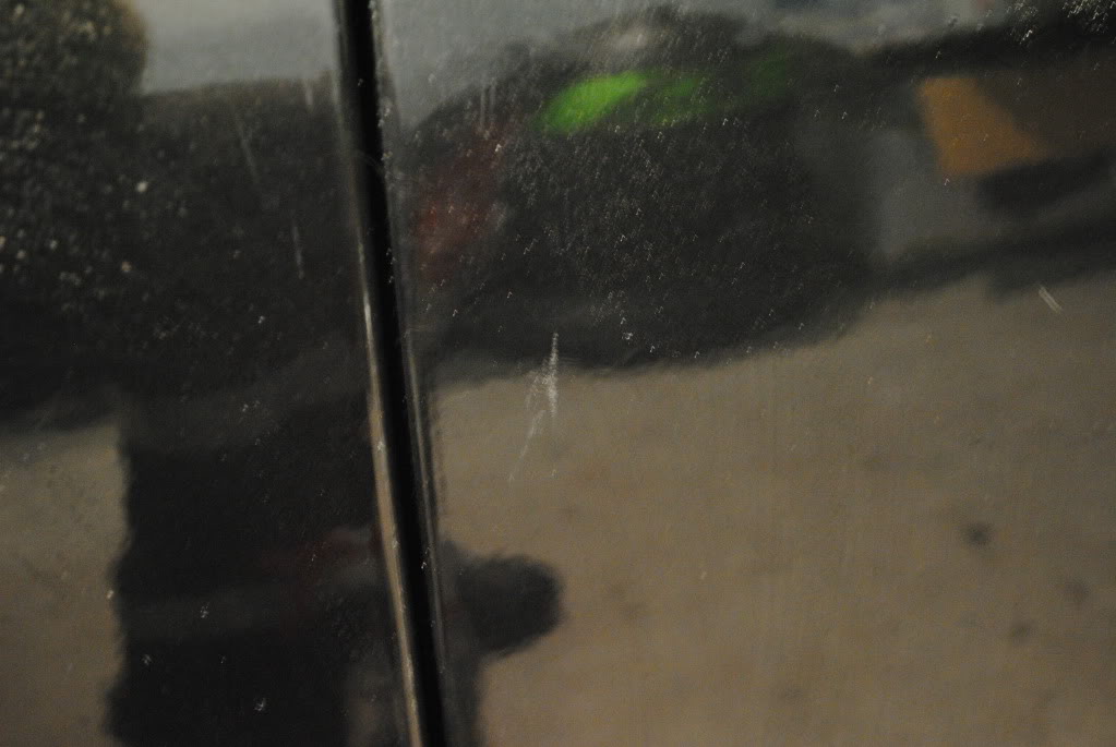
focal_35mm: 52
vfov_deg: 25.8
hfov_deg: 37.8
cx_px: 558
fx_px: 1630
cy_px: 374
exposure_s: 1/10
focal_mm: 35
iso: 1600
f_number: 5
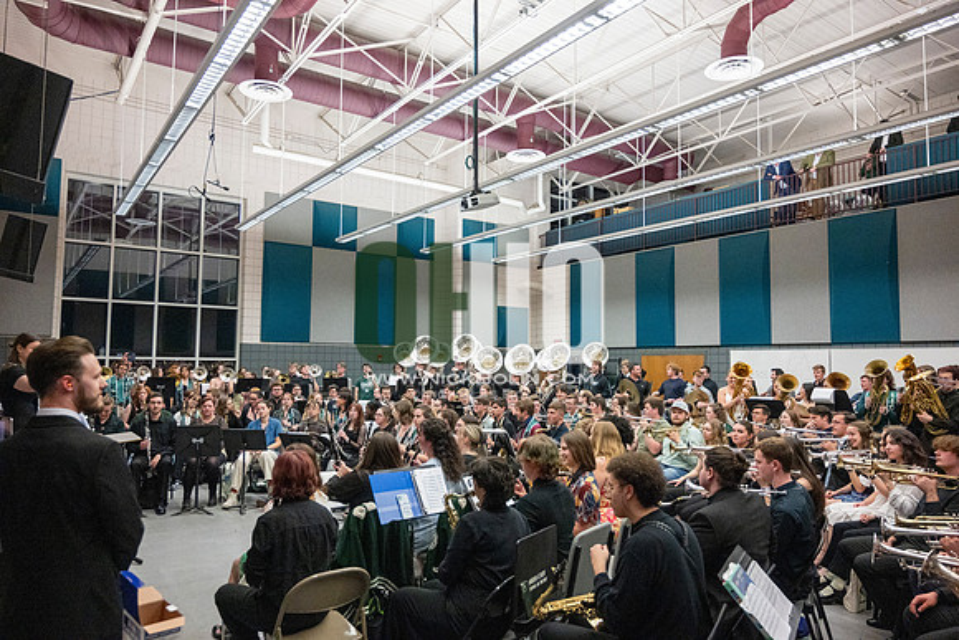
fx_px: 639
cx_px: 480
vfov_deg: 53.2
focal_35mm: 24
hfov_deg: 73.7
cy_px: 320
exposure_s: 1/500
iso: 10000
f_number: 4
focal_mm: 24
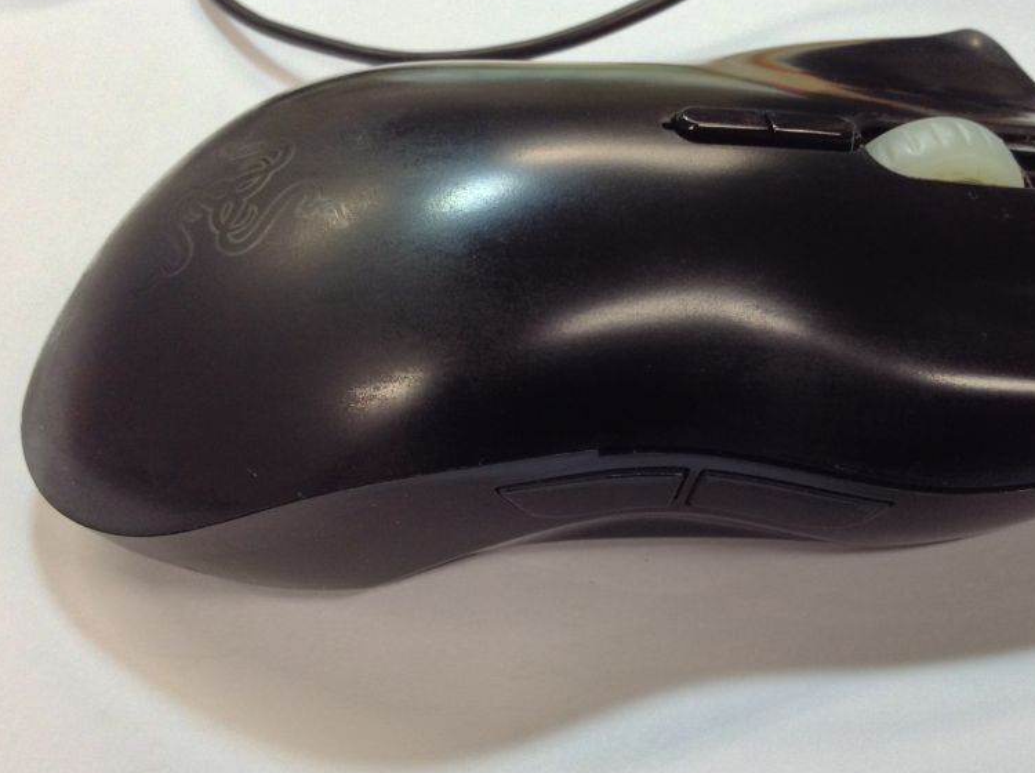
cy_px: 427
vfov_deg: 32.8
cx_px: 595
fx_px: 1313
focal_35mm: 44
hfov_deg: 42.9
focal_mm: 3.3
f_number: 2.4
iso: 40
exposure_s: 1/24
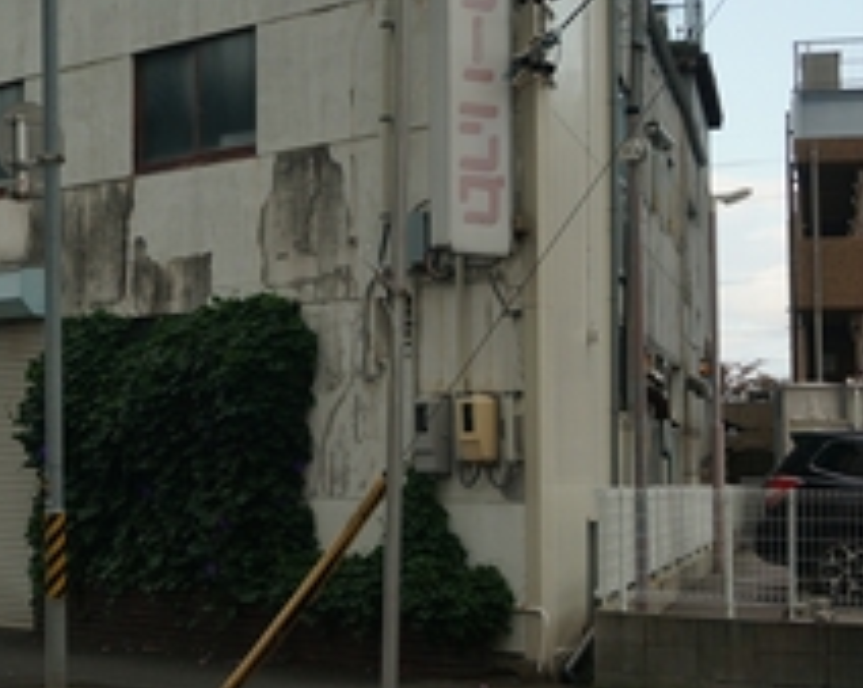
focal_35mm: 94
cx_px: -47
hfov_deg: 19.6
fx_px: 2400
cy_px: 236
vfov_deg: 16.3
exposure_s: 1/60
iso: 100
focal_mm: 29
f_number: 6.3
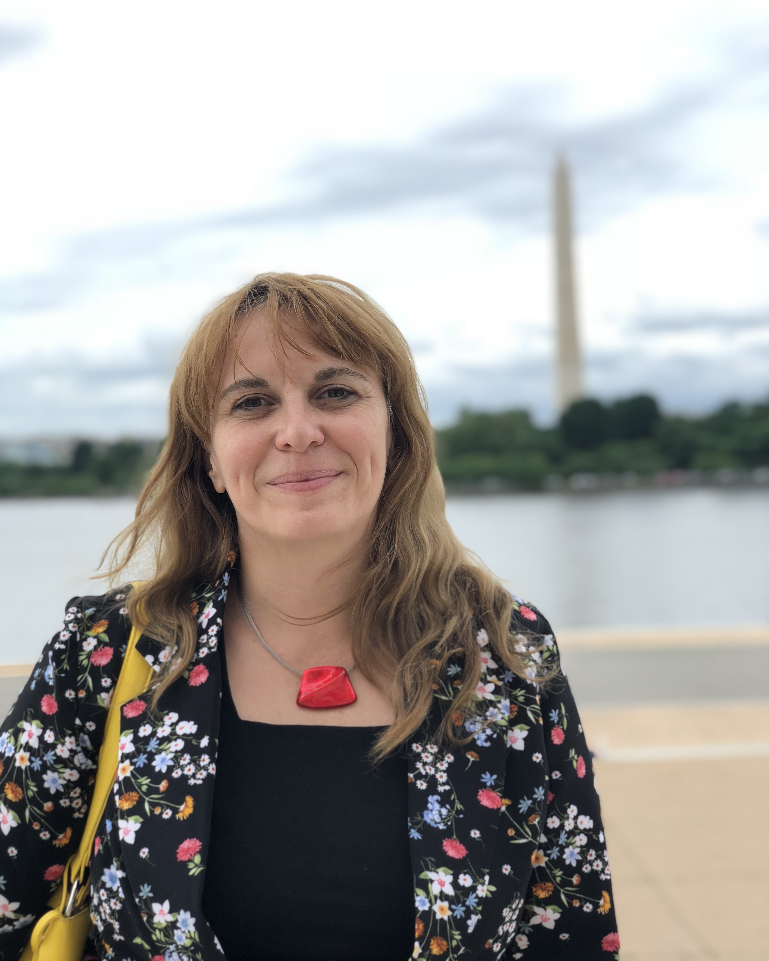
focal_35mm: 55
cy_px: 461
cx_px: 382
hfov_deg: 27.6
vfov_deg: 34.1
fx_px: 1565
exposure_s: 1/120
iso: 16
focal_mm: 6
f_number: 2.4
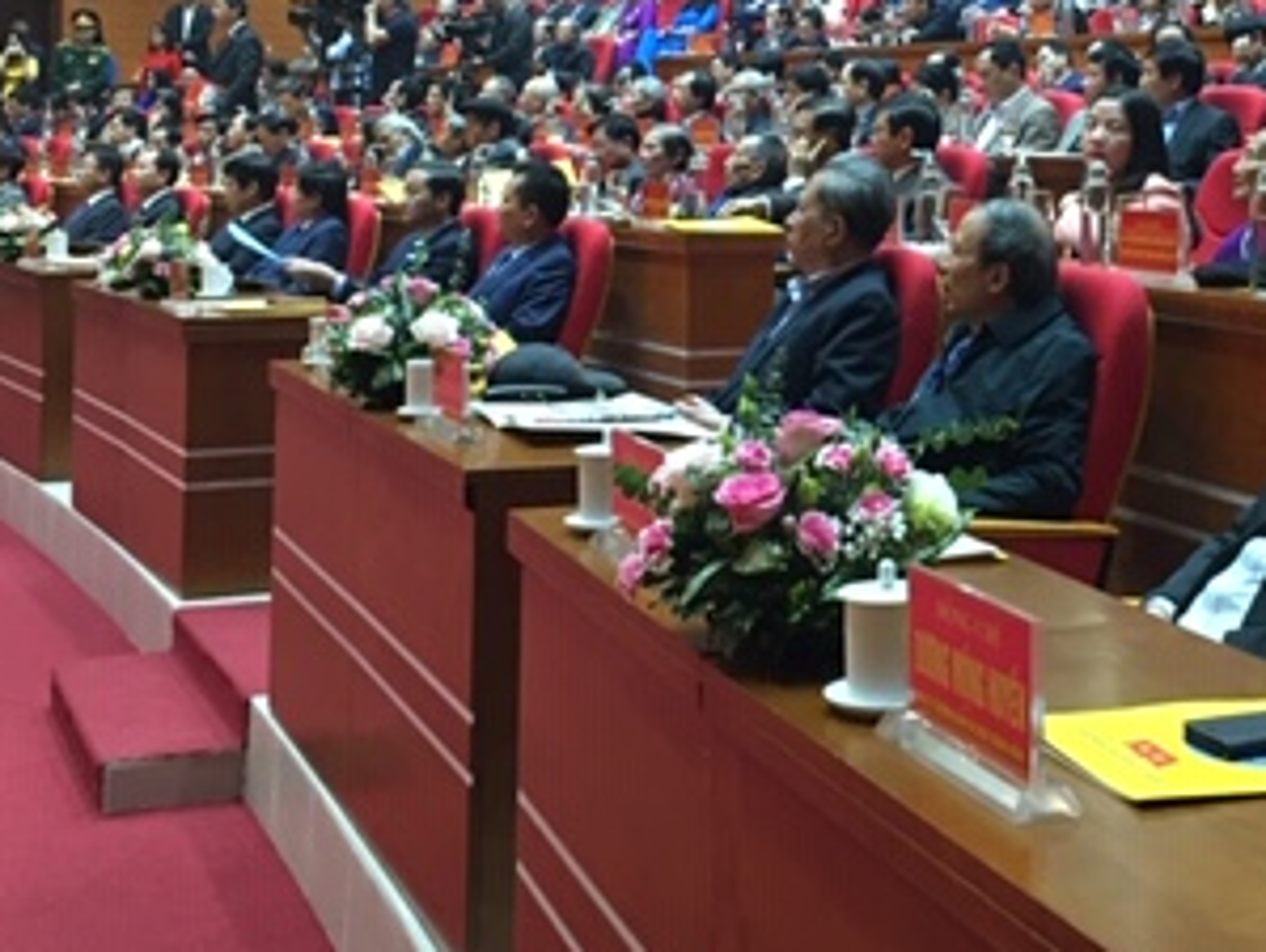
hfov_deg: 30.7
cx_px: 919
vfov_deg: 23.2
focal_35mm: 62
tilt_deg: +1.4
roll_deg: -0.4
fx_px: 2270
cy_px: 118
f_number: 2.2
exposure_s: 1/17
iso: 100
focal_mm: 4.15
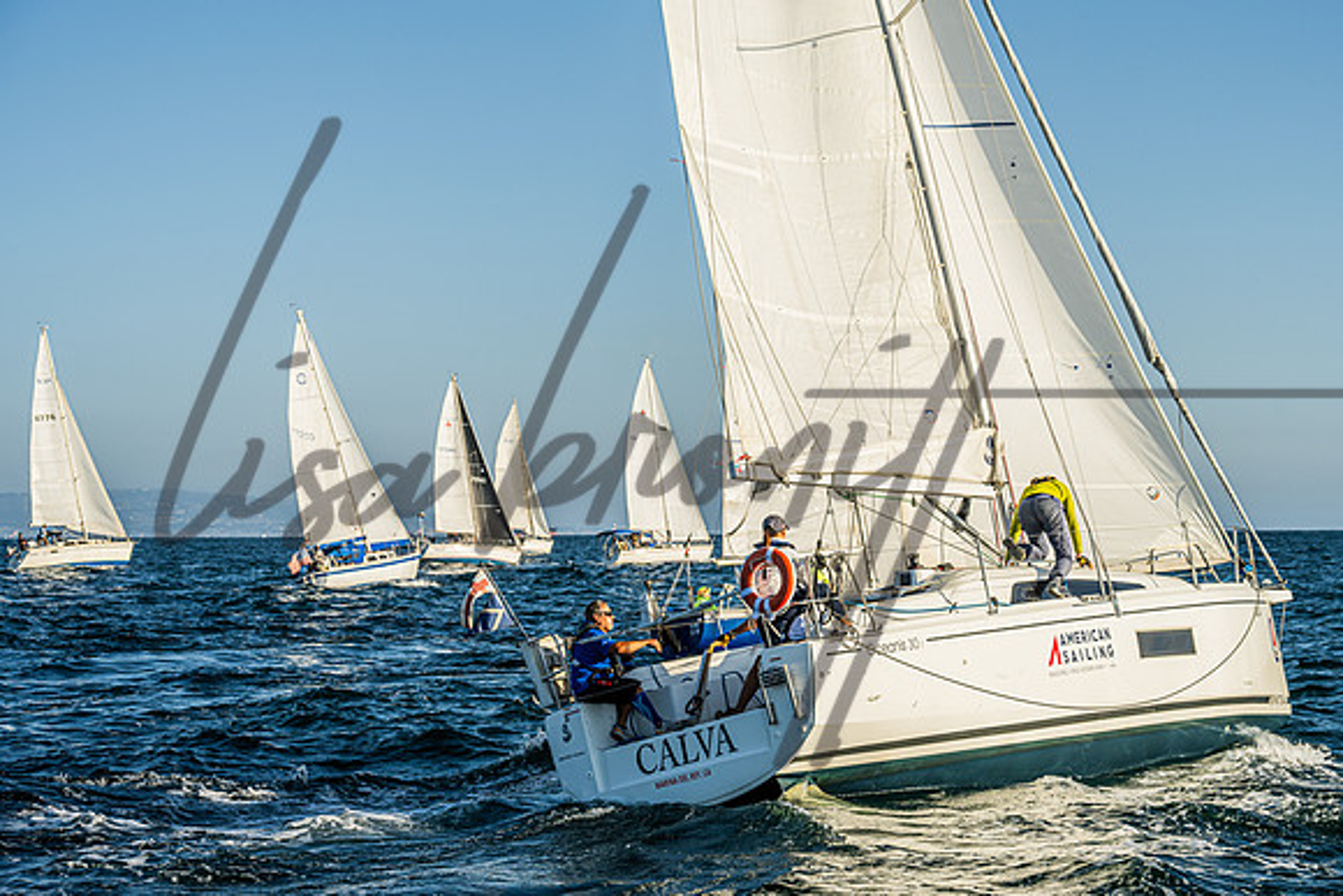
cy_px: 461
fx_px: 2647
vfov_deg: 19.2
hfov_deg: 28.4
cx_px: 768
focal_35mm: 71
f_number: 6
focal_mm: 61
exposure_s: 1/1250
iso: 100
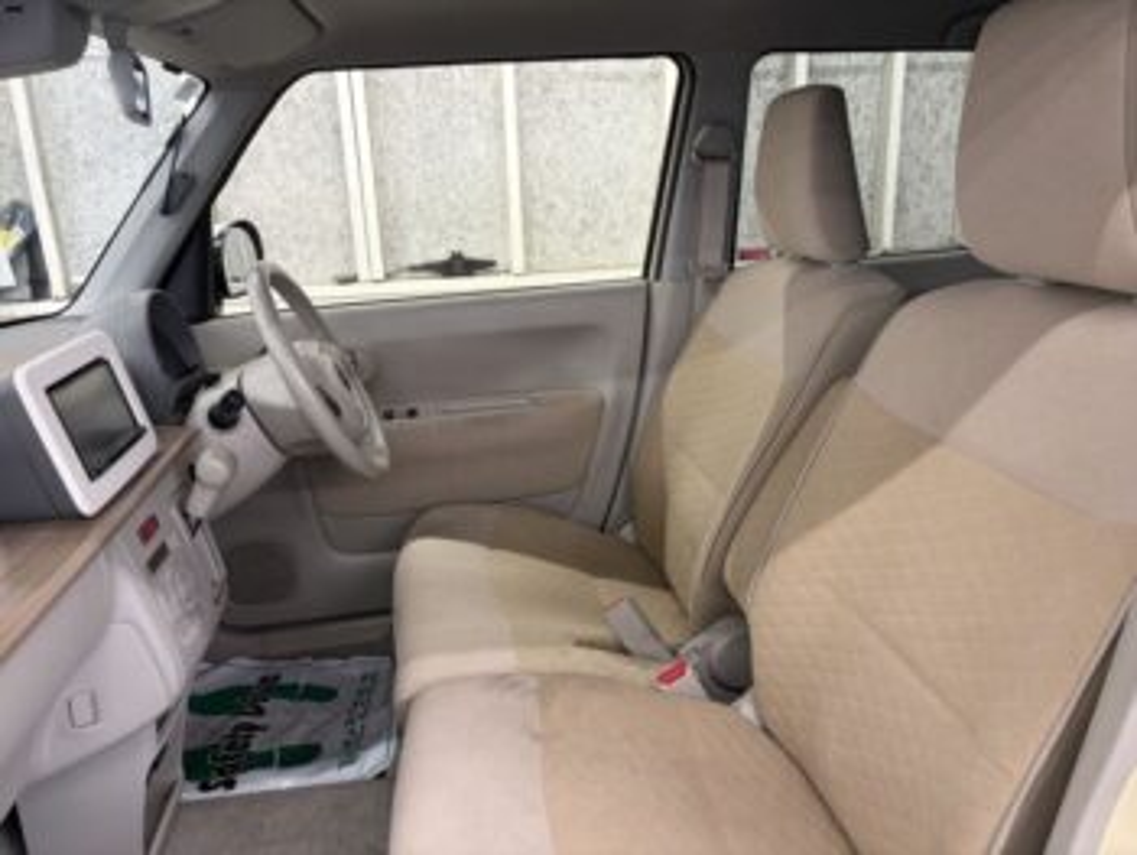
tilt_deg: -16.5
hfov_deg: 67.3
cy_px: 428
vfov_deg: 53.1
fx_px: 855
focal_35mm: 26
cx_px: 568
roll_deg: +2.7
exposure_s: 1/50
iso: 125
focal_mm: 5.96
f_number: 1.6
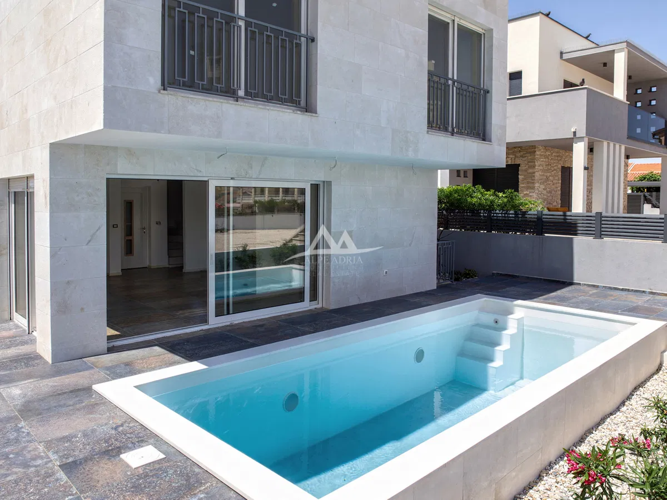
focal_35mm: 24
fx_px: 462
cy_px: 250
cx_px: 334
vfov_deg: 56.8
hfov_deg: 71.6
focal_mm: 12
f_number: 9
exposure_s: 1/400
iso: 200
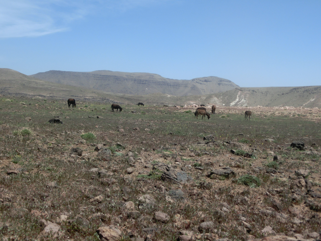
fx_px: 436
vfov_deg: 30.9
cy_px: 120
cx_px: 160
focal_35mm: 47
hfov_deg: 40.4
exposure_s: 1/1000
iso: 80
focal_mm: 8.29
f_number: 4.2
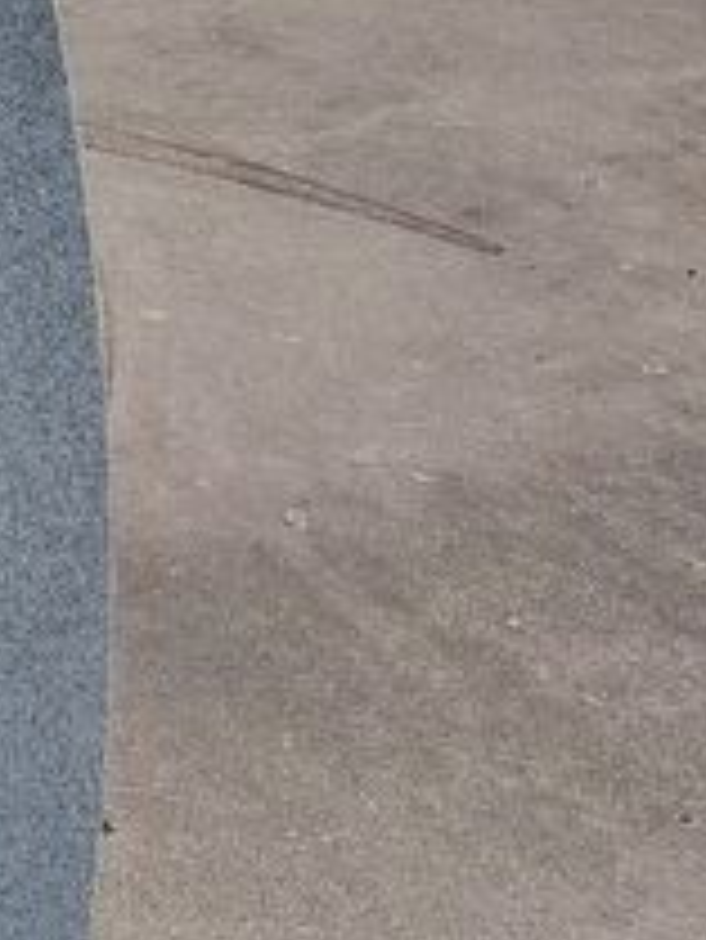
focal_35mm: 88
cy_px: -54
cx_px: -490
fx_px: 2391
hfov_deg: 15.0
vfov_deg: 21.3
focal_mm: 5.56
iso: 100
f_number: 1.8
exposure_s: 1/1722
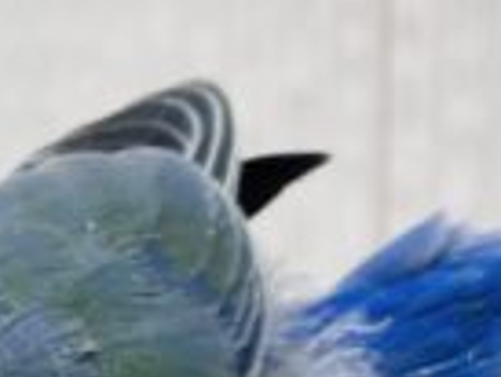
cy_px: 410
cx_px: -541
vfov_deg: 12.5
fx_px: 1695
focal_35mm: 117
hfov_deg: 13.9
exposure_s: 1/100
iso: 100
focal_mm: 4.25
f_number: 1.8
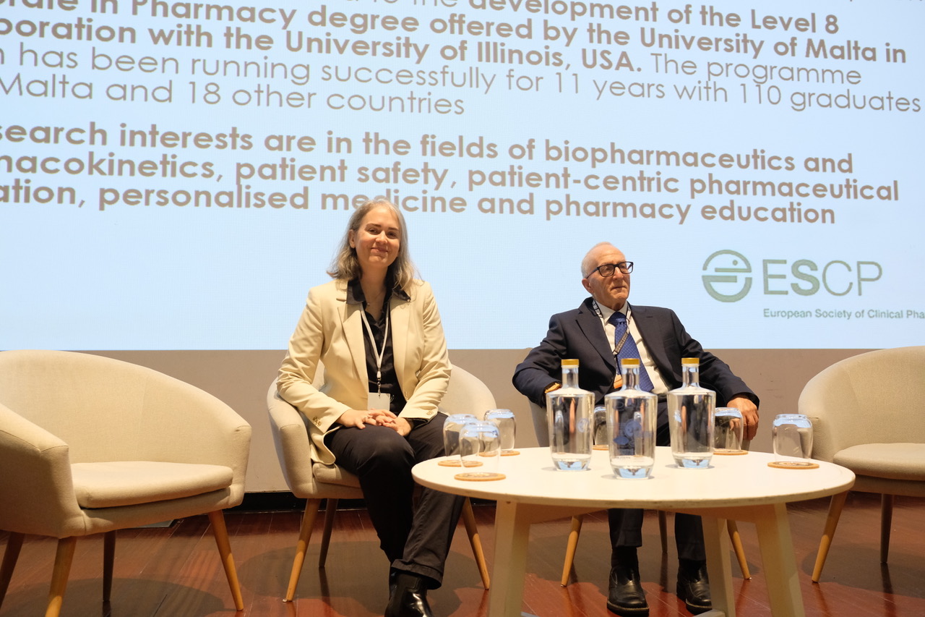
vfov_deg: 37.8
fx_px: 899
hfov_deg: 54.4
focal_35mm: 35
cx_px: 462
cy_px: 308
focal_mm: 23
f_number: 4
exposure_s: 1/60
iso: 2500
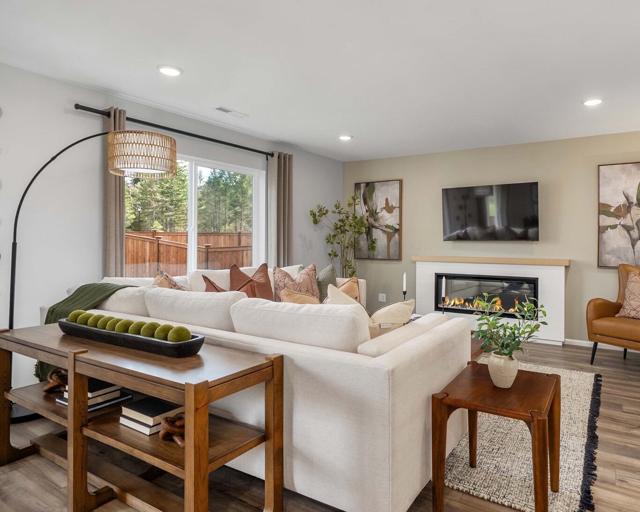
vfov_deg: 65.5
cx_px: 371
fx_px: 398
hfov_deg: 77.1
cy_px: 258
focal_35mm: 21
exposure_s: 1/13
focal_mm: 18
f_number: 6.3
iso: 1000
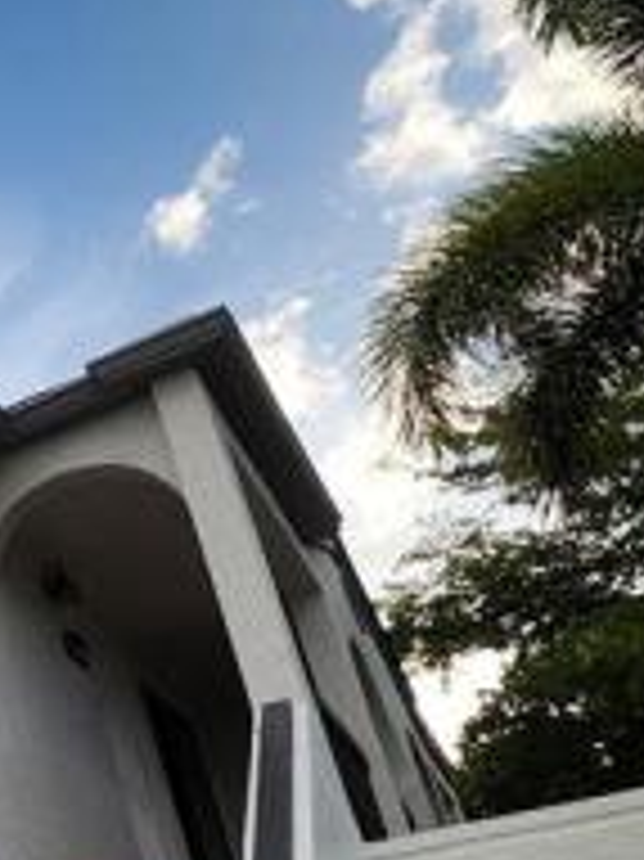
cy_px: 662
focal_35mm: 49
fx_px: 1217
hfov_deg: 20.6
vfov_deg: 37.8
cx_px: -518
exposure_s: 1/2033
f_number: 2.2
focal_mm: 1.74
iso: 40
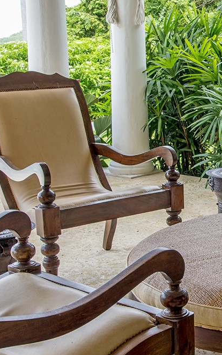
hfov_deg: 18.0
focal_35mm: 68
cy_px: 182
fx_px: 659
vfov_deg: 30.2
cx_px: 277
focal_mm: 34
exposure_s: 1/25
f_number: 13
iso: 200
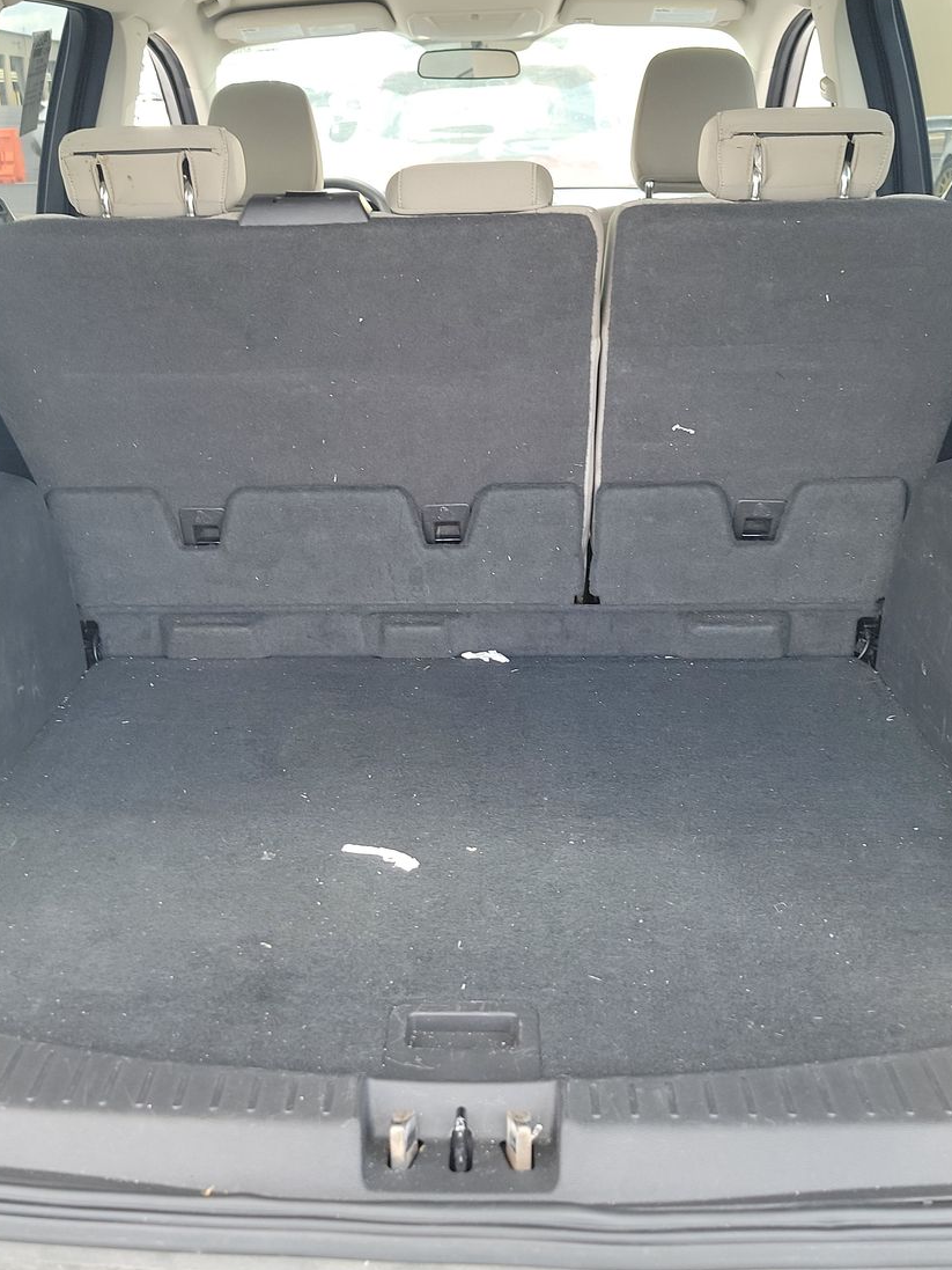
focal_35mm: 35
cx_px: 413
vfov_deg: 52.6
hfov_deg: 40.6
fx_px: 1283
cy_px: 605
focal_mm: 6.7
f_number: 1.8
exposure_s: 1/59
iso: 81
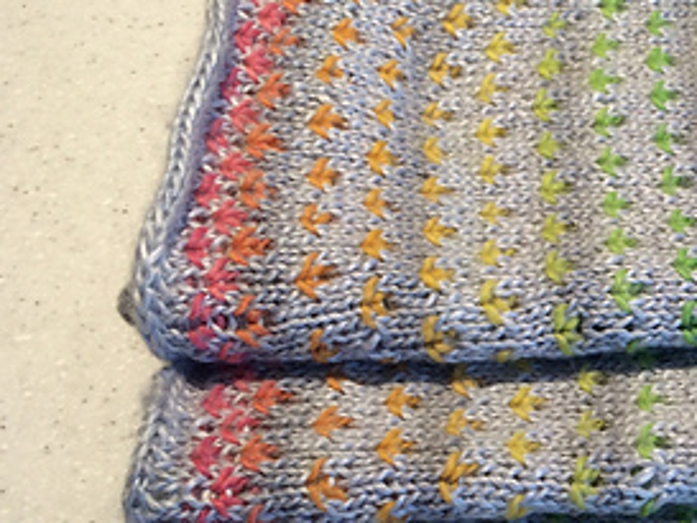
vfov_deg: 21.3
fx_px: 1370
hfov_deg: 26.4
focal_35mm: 68
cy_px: 429
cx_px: 763
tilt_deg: -50.5
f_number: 2.2
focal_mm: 4.15
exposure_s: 1/60
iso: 50
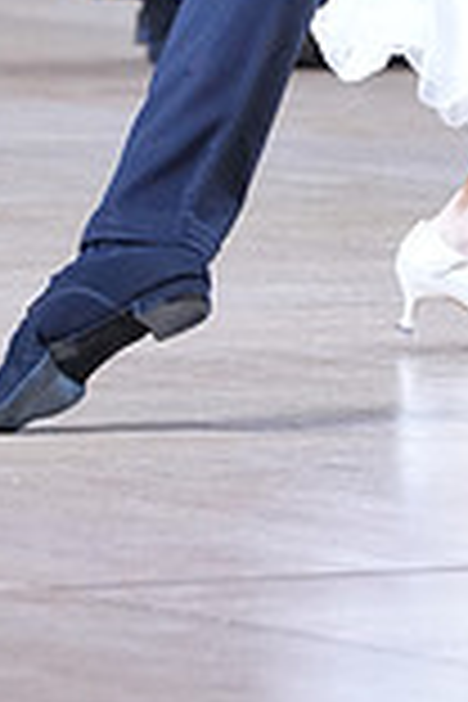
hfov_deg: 2.1
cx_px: 524
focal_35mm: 651
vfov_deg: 3.2
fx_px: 12694
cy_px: -238
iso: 3200
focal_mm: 175
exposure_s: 1/400
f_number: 5.6
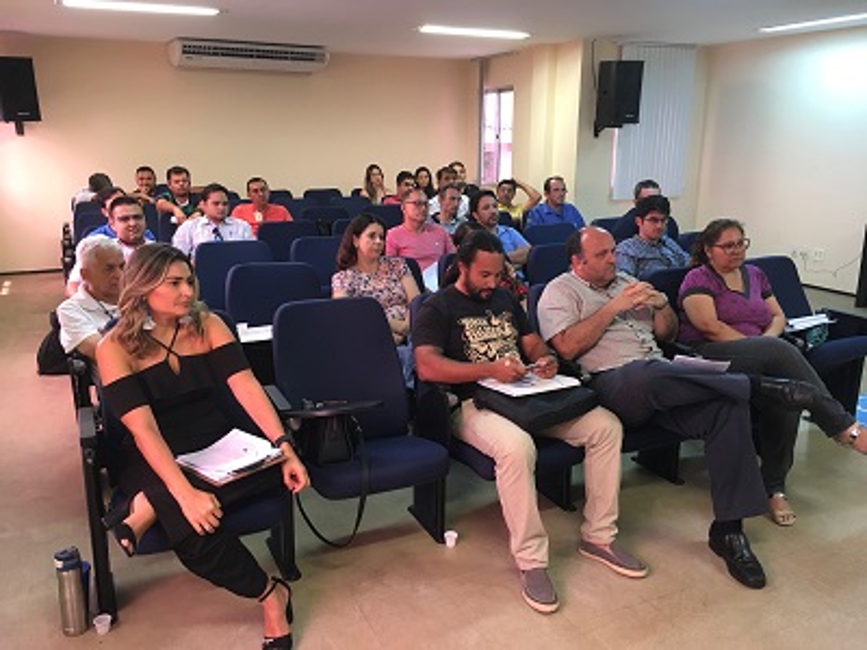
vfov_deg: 48.2
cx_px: 434
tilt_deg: -12.3
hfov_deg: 61.7
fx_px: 726
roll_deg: +0.6
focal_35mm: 29
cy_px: 325
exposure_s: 1/30
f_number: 2.2
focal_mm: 4.15
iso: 80
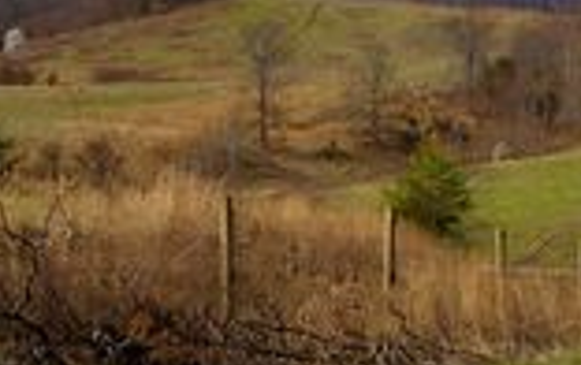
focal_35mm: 129
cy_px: -9
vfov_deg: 10.1
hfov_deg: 16.1
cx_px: 253
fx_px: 2050
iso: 100
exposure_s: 1/250
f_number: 10
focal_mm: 46.1
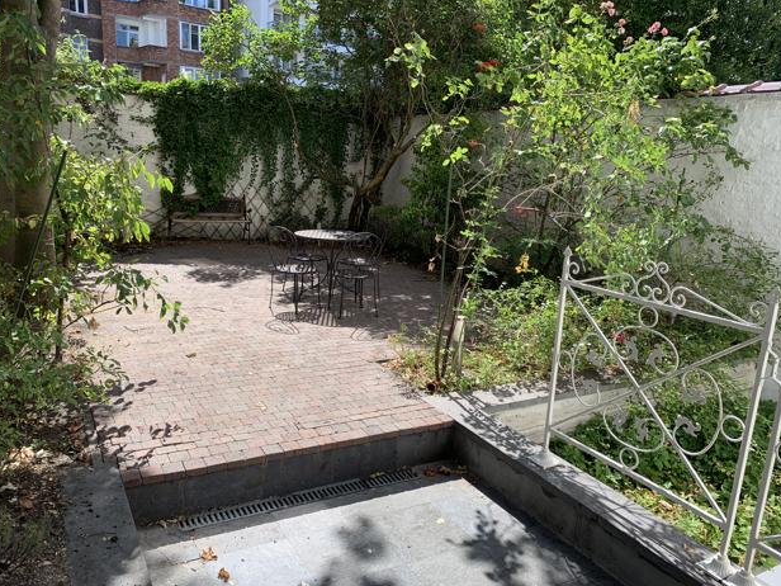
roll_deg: -2.8
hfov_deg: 65.3
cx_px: 380
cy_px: 303
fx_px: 609
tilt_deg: -12.9
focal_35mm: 27
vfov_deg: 51.3
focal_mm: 4.25
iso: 25
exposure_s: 1/871
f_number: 1.8
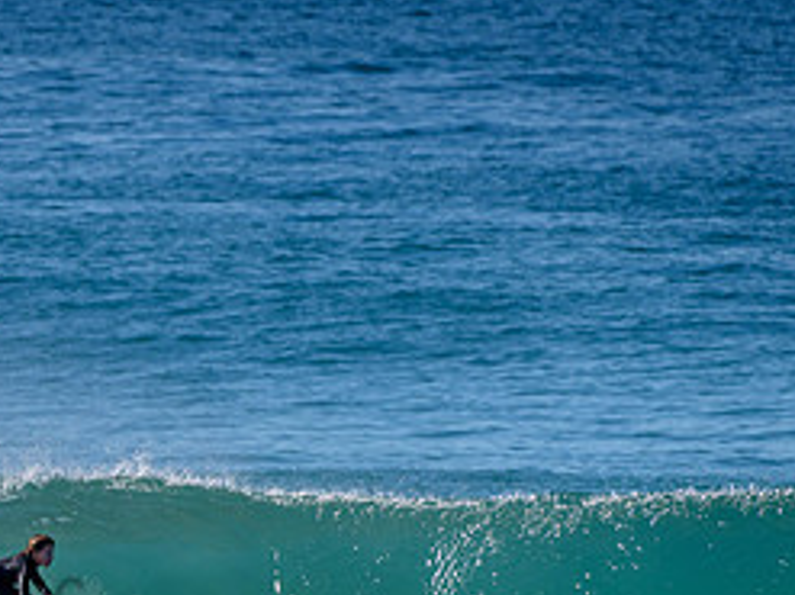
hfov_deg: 1.8
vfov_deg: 1.3
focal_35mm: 1128
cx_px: 35
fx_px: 25893
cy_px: 600
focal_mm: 500
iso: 160
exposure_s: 1/2000
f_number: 5.6
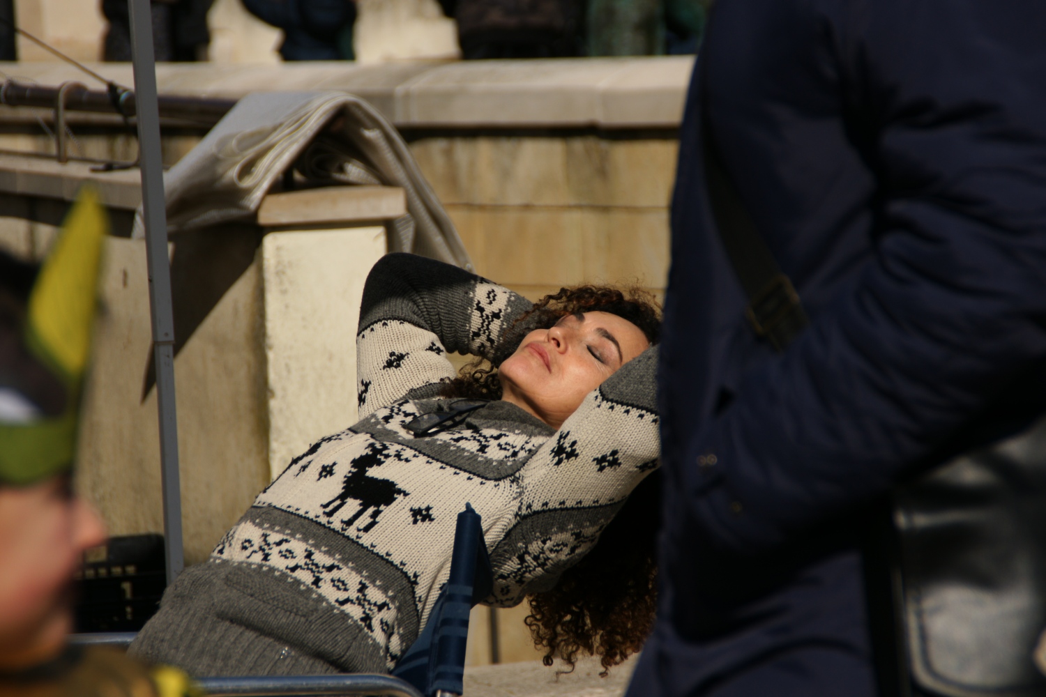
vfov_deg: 6.1
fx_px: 6537
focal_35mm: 225
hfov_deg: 9.1
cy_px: 348
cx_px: 523
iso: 100
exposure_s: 1/1250
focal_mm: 150
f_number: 7.1
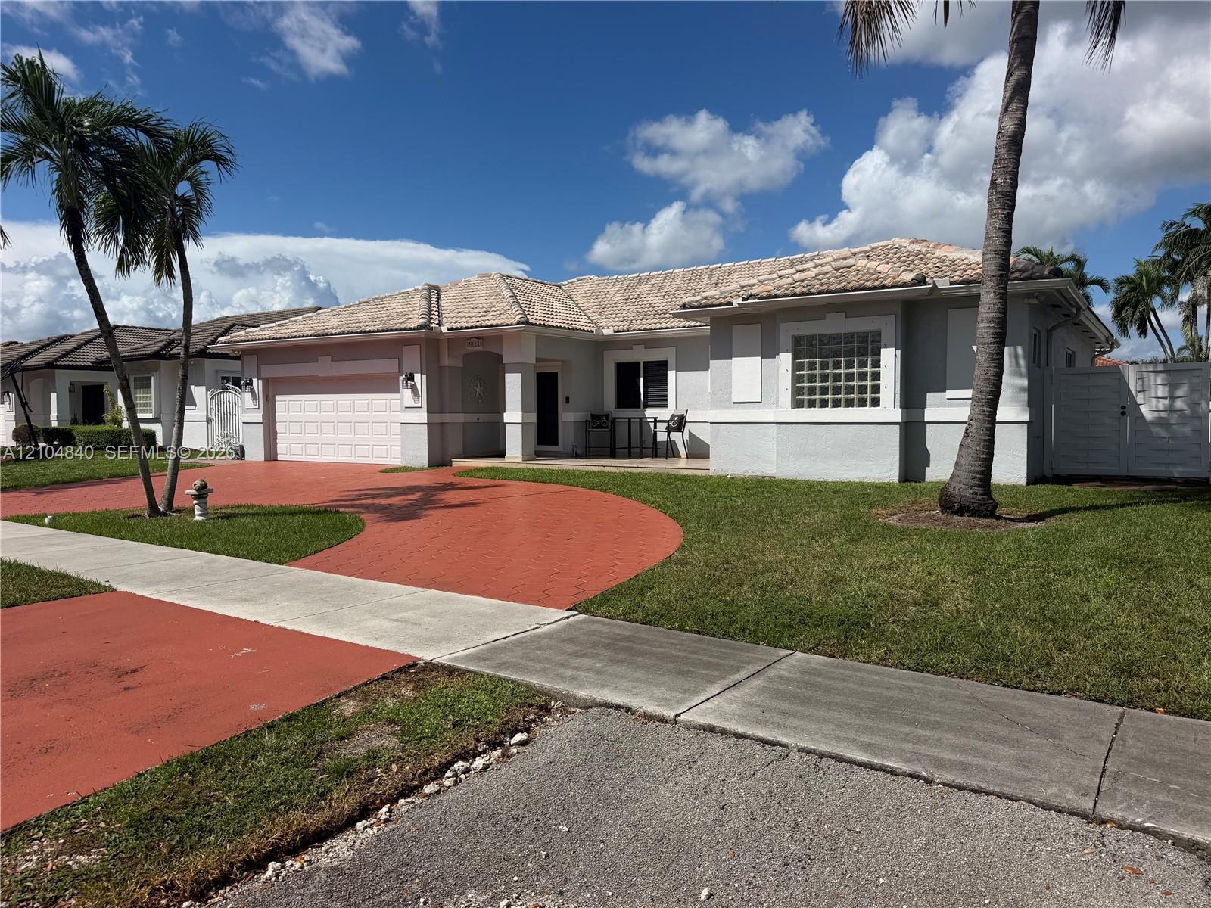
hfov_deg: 71.6
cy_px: 454
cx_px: 606
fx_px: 840
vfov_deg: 56.8
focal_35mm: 24
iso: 80
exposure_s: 1/9091
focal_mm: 6.76
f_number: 1.78
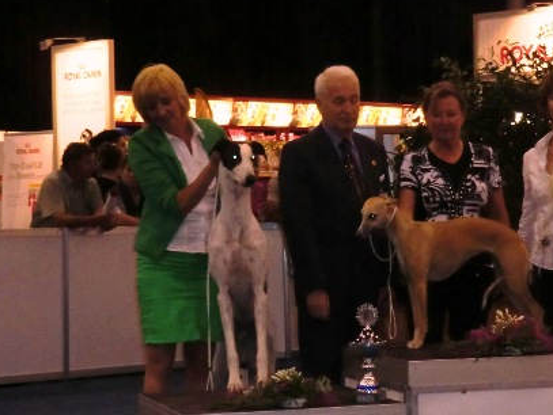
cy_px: 247
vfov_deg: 13.7
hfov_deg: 18.0
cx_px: 450
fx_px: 1727
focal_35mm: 108
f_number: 4.2
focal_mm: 9.8
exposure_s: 1/20
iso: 400
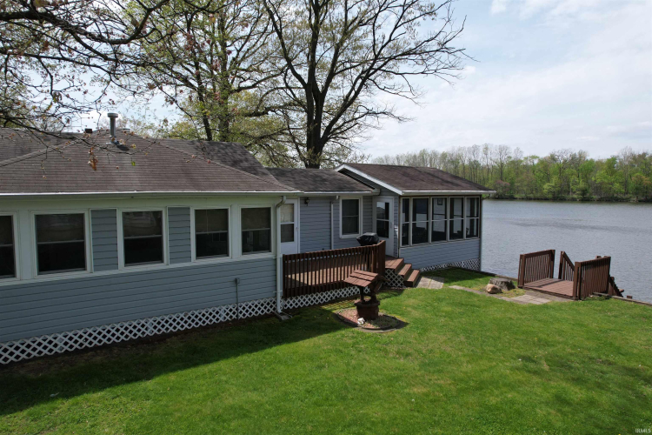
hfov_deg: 78.6
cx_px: 326
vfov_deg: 57.2
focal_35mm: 22
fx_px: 398
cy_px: 218
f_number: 2.8
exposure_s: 1/2000
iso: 100
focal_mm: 8.38
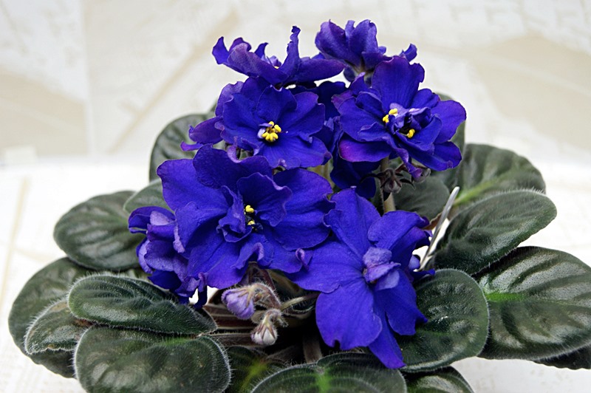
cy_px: 196
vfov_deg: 20.1
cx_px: 296
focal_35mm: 68
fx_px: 1107
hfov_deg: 29.9
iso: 400
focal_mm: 45
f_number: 5.6
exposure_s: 1/15
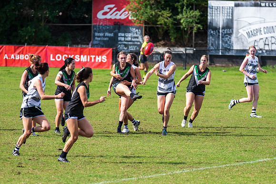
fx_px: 2916
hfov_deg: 5.4
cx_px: 140
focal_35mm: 380
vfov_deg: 3.6
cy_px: 109
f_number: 8
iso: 800
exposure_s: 1/1250
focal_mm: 320
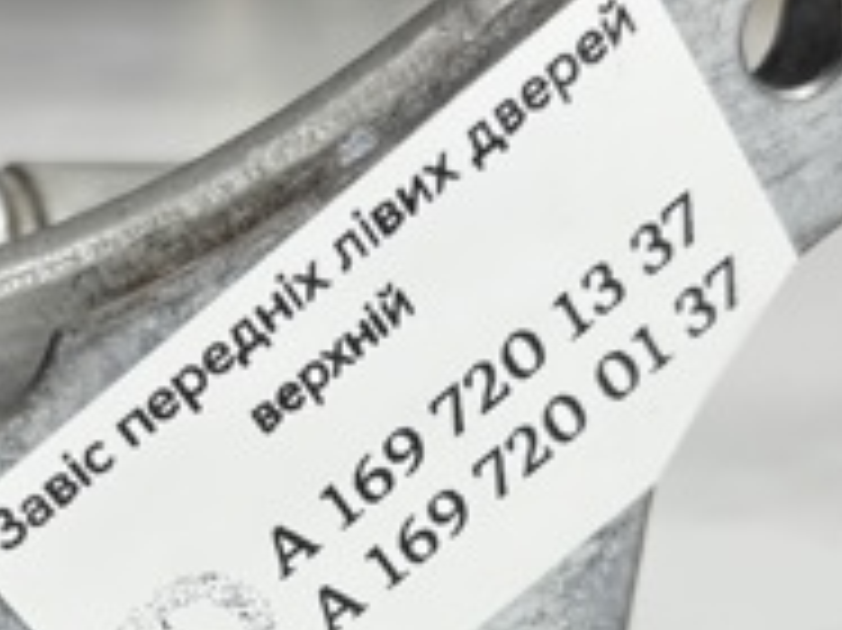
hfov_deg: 21.7
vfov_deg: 16.4
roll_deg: -1.9
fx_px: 2163
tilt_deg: -17.8
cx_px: 153
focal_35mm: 89
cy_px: 567
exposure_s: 1/100
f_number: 1.6
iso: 40
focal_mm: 5.96
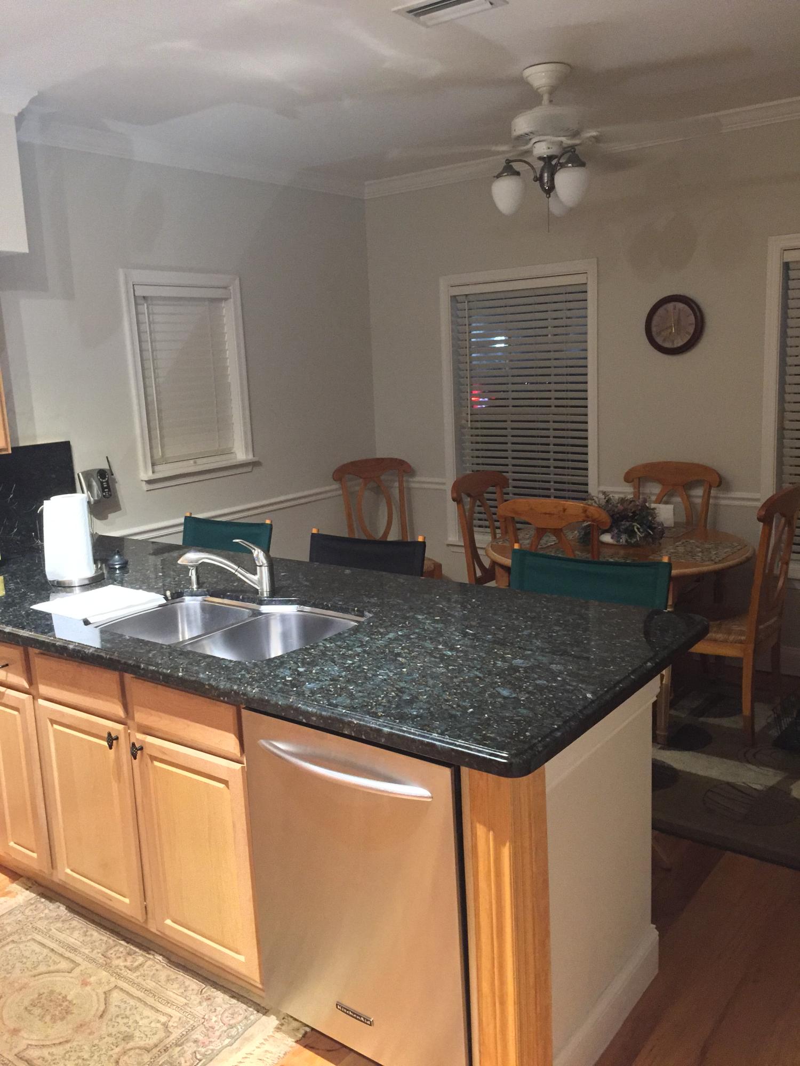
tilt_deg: -10.4
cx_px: 400
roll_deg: +2.2
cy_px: 533
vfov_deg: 61.7
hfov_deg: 48.2
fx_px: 894
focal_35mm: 29
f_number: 2.2
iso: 320
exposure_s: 1/15
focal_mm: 4.15
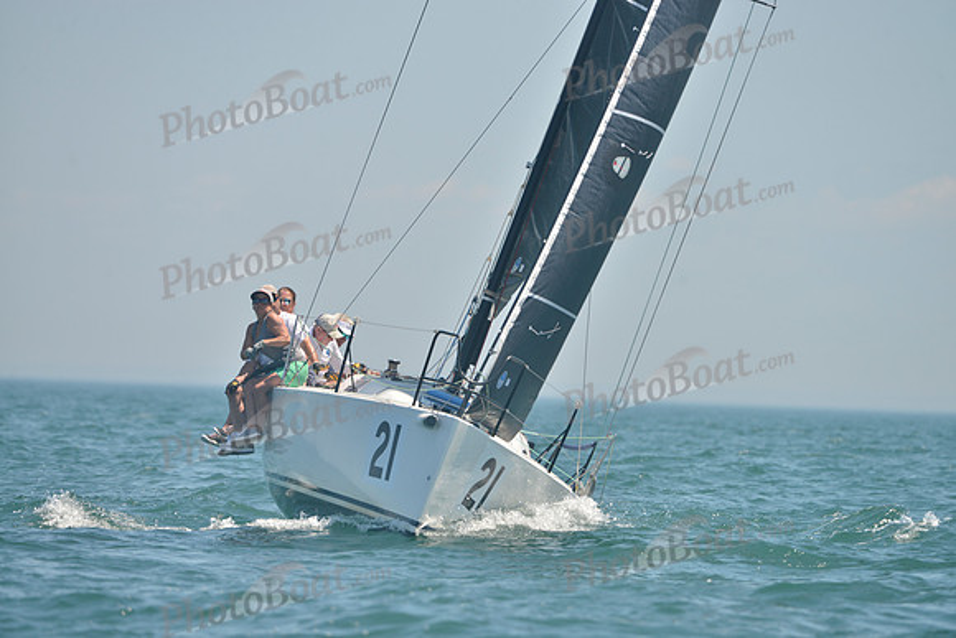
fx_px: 6375
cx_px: 478
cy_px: 319
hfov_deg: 8.6
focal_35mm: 240
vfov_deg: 5.7
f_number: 7.1
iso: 280
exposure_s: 1/1000
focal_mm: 240
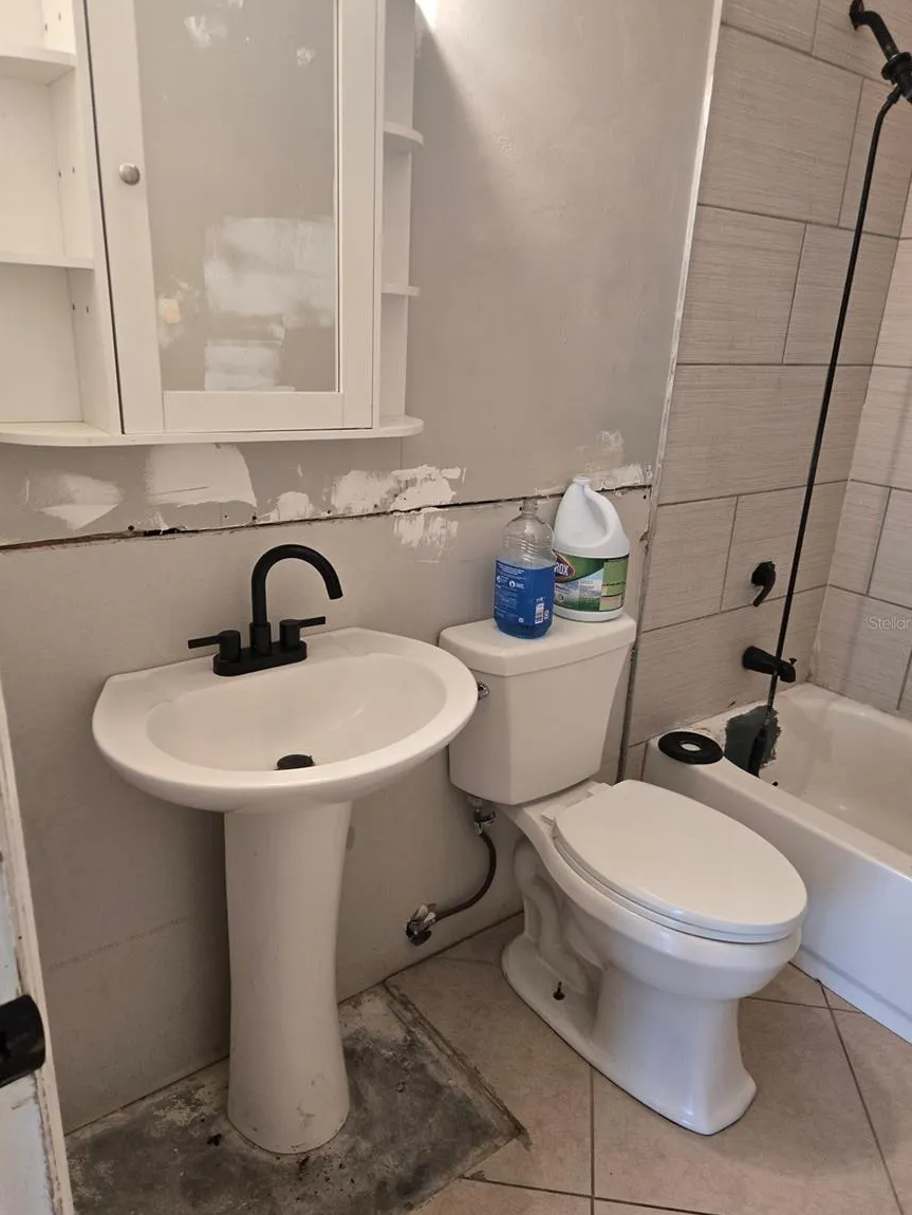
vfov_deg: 71.6
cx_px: 468
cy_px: 622
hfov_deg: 56.8
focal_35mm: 24
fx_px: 843
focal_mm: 5.4
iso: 250
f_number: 1.8
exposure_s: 1/120
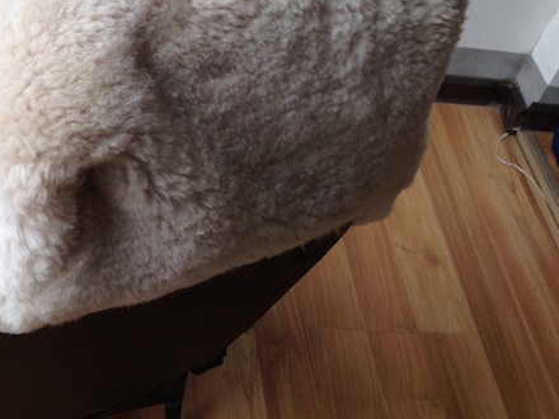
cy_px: 160
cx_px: 132
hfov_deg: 31.5
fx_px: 969
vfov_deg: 24.4
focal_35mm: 60
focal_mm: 4.12
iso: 50
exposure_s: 1/201
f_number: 2.4
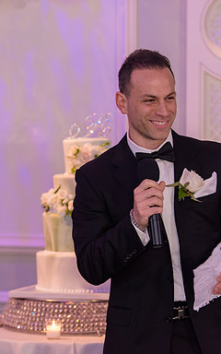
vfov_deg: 11.1
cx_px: 157
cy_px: 177
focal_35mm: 188
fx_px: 1812
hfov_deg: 7.0
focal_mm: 122
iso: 1600
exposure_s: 1/125
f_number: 3.2
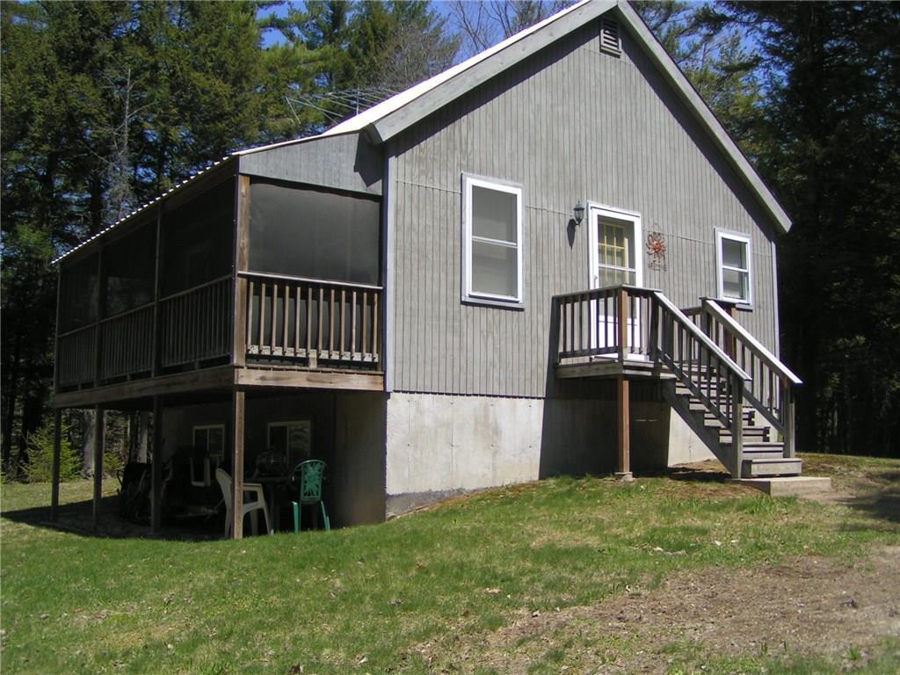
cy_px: 338
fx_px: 988
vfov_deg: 37.7
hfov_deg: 49.0
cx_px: 450
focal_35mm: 38
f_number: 3.2
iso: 50
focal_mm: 5.8
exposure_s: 1/800
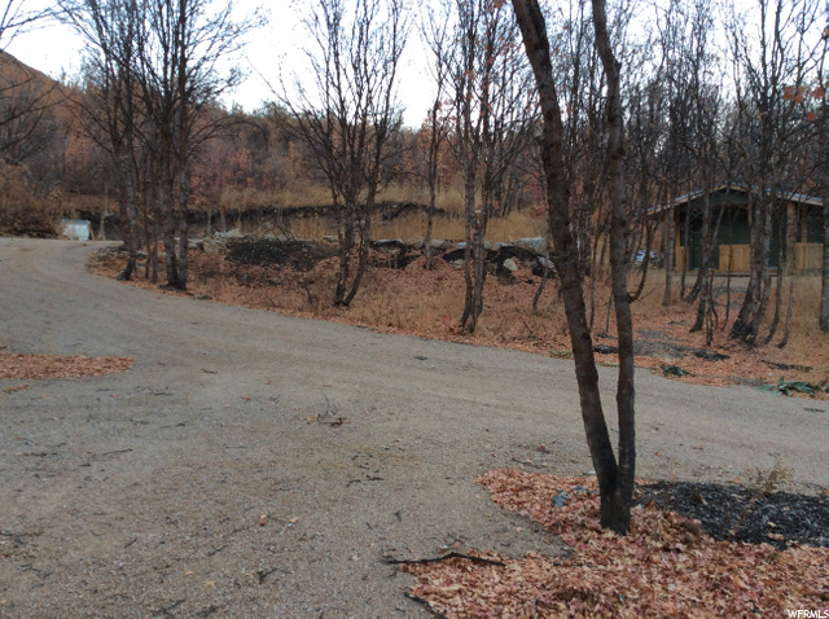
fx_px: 765
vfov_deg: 44.1
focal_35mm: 32
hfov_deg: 56.9
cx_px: 414
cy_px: 310
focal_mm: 3.3
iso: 32
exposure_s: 1/30
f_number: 2.4
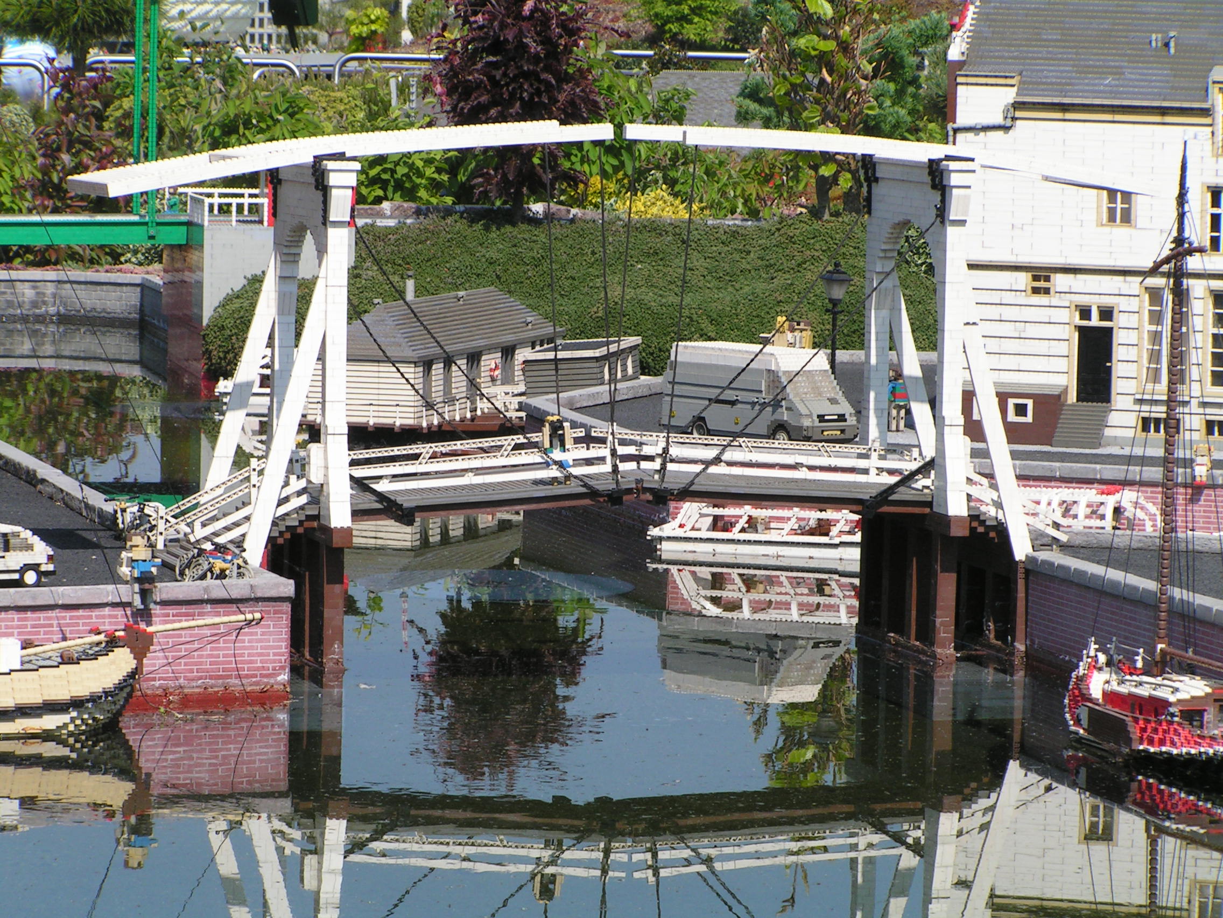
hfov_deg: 11.1
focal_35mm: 178
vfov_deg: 8.3
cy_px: 459
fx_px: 6289
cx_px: 612
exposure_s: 1/320
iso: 50
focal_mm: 29.6
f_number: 5.6
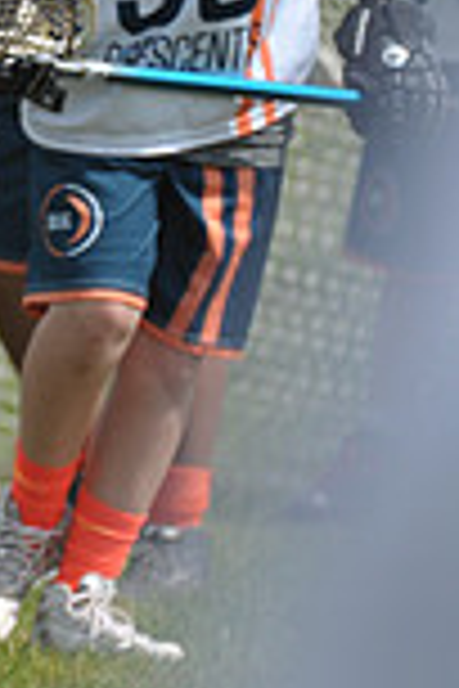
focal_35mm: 1519
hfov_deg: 0.9
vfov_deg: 1.4
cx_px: -734
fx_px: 29049
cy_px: 153
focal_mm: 400
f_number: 4
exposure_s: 1/3200
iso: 640
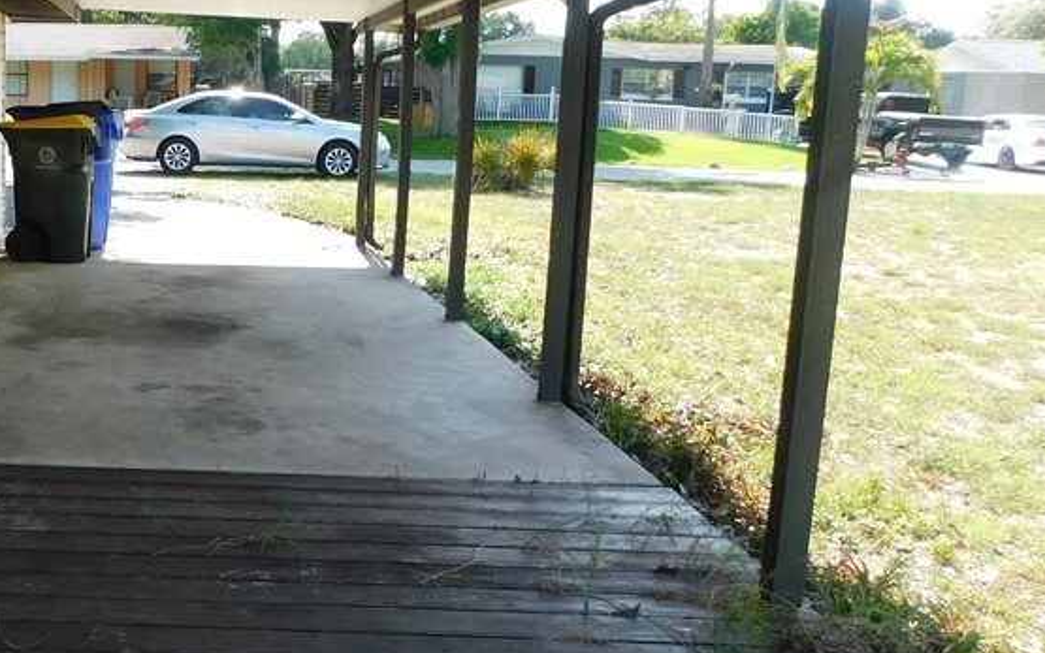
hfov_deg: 41.5
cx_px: 141
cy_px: 312
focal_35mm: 45
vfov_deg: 28.6
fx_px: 1282
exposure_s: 1/400
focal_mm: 4
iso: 125
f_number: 3
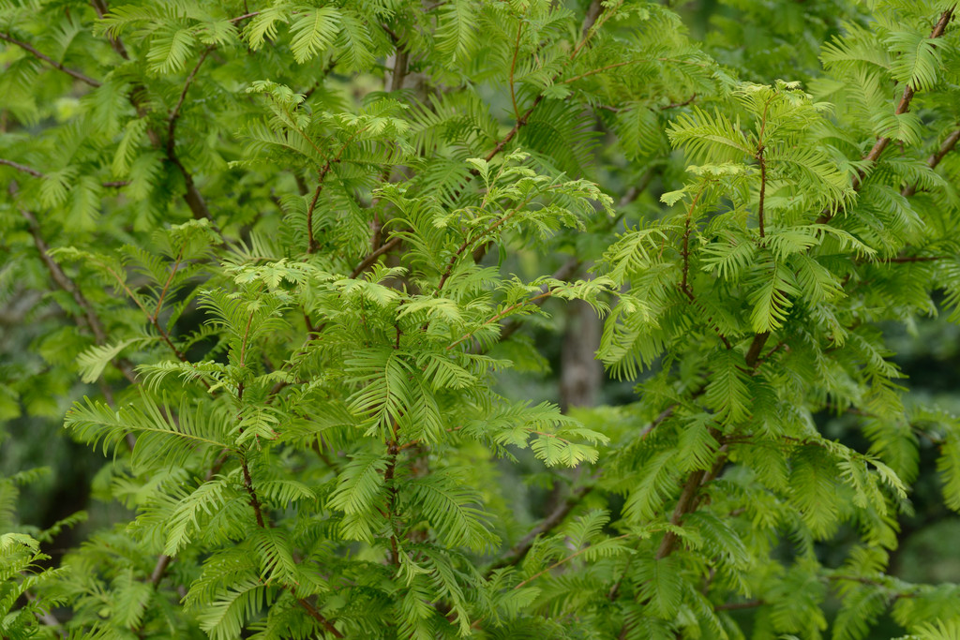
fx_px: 2800
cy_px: 320
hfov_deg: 19.5
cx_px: 480
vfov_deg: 13.0
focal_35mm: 105
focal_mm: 105
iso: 100
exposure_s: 1/8
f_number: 11
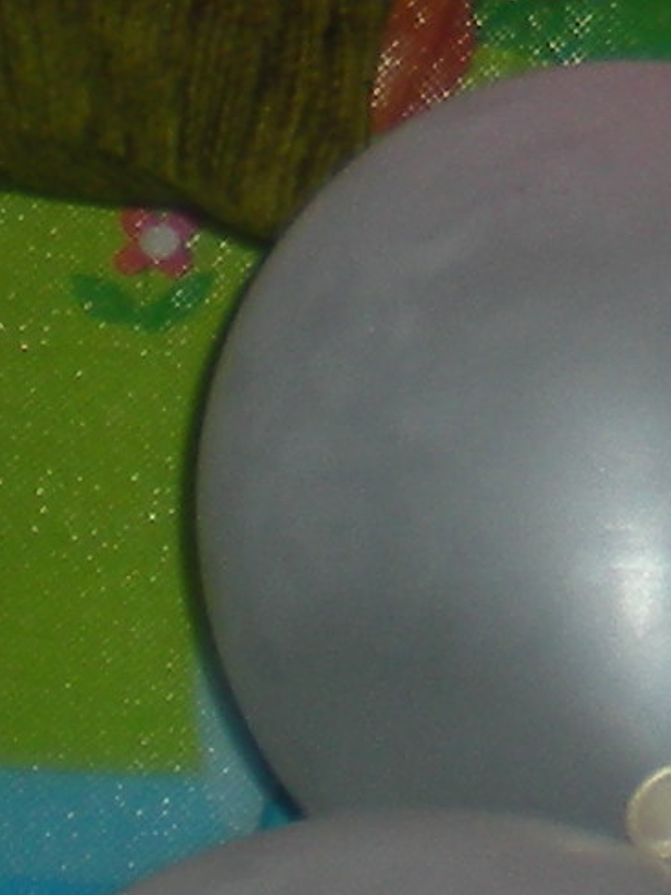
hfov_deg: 5.4
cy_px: -1247
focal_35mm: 254
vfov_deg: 7.3
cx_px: 2209
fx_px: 6565
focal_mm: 6.3
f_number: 3.1
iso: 64
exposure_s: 1/60
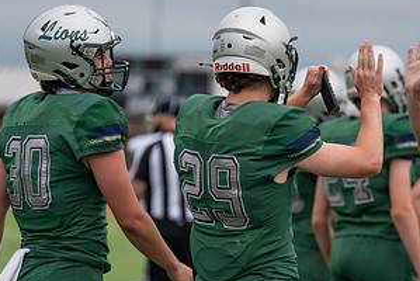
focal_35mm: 289
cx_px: 379
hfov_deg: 7.1
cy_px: 186
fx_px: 3375
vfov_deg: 4.8
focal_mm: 149
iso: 250
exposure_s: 1/1250
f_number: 2.8
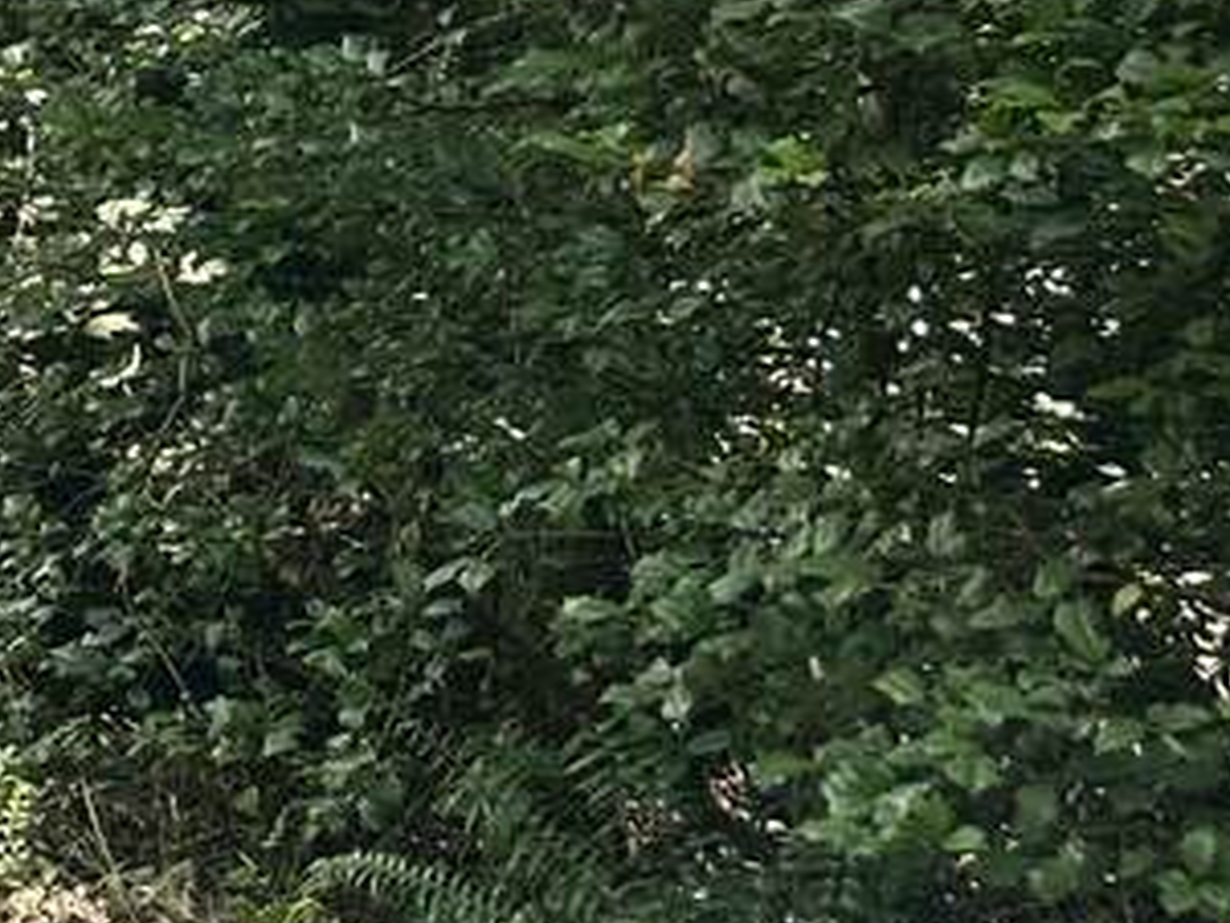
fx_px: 3626
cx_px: -874
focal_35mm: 102
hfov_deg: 16.6
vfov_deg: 13.0
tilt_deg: -6.1
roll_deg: -1.4
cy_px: -780
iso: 64
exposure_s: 1/176
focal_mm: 6.86
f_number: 1.78
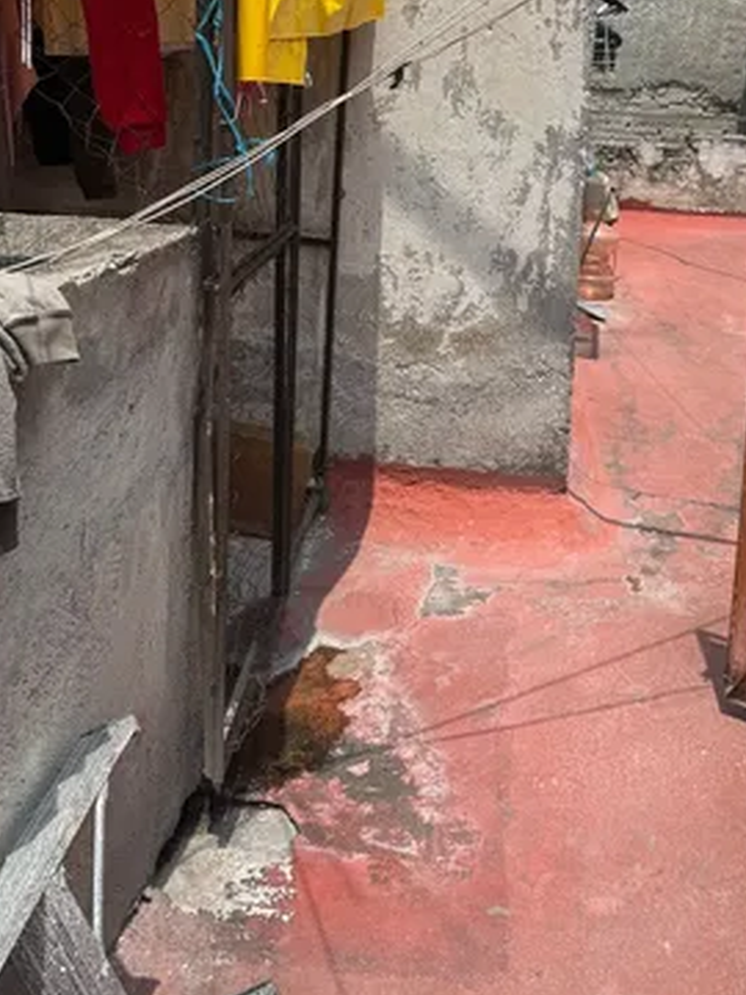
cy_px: 254
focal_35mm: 40
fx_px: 1149
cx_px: 392
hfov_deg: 36.0
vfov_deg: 45.3
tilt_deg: -10.4
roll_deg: -1.2
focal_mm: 6.76
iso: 80
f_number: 1.78
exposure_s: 1/2252
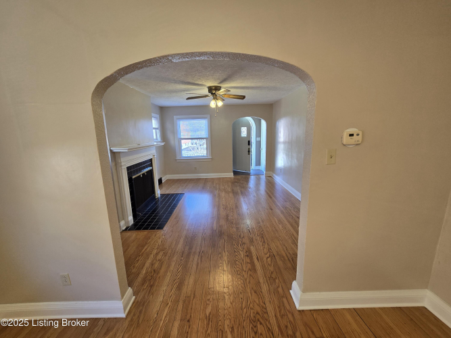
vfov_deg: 89.9
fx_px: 169
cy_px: 169
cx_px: 226
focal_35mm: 13
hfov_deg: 106.2
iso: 80
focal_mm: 2.2
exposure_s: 1/60
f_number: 2.2
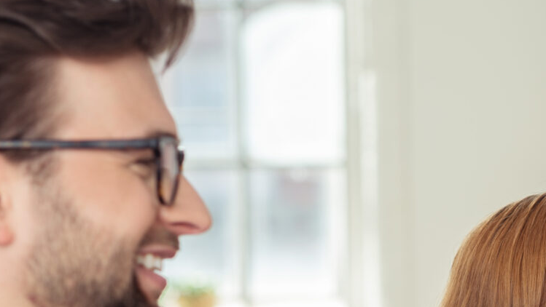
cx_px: 628
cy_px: 489
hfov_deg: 11.8
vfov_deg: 6.7
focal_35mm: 179
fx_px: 2593
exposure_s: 1/200
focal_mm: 50
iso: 100
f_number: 2.8
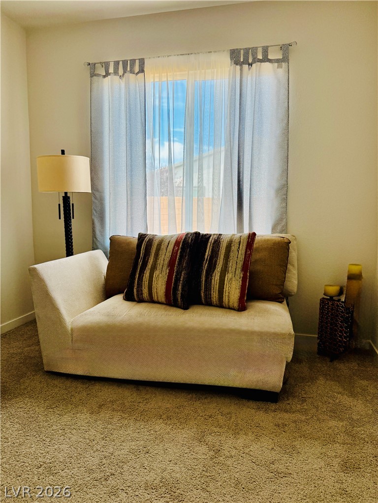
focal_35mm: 24
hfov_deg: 56.8
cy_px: 252
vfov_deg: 71.6
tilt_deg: -7.0
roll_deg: -1.5
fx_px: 349
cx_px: 189
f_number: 1.78
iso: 125
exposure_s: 1/237
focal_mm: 6.76
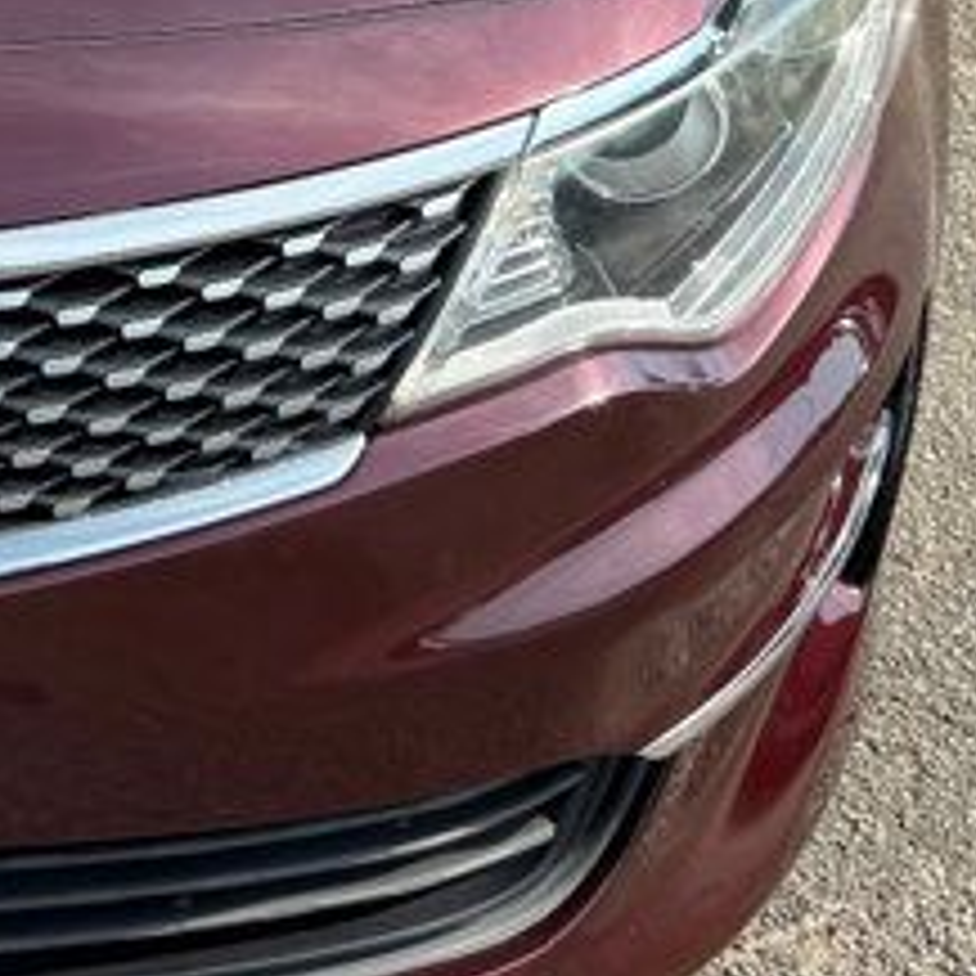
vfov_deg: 16.4
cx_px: -450
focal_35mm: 100
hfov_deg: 16.1
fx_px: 3190
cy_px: -315
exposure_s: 1/1493
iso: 80
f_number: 1.78
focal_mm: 6.76
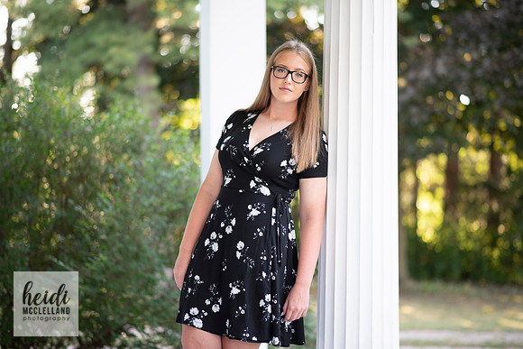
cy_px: 174
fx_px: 1235
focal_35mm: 85
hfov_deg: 23.9
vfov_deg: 16.1
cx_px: 262
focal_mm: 85
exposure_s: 1/250
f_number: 1.8
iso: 125
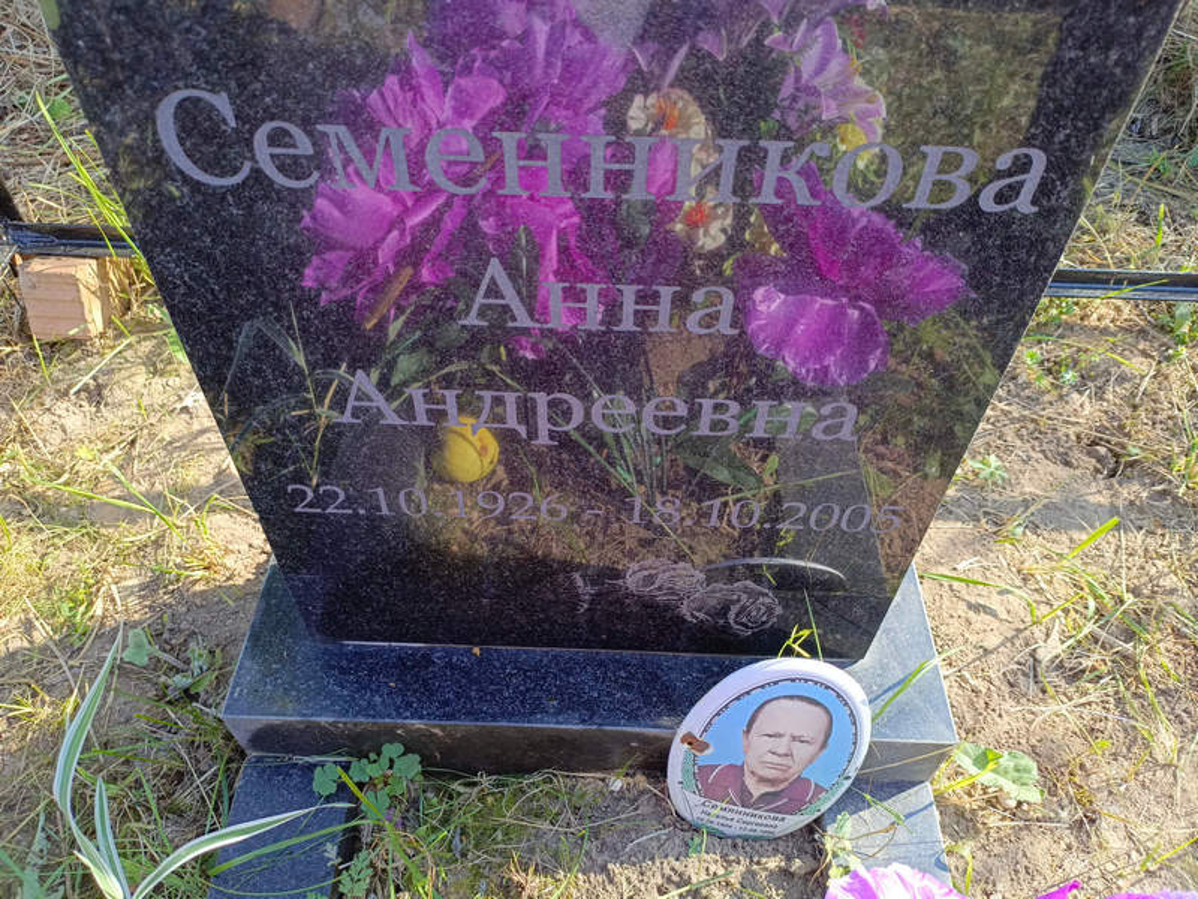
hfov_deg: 69.4
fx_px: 865
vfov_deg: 54.9
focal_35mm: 25
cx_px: 599
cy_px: 450
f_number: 1.69
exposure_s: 1/166
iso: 112
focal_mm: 4.76
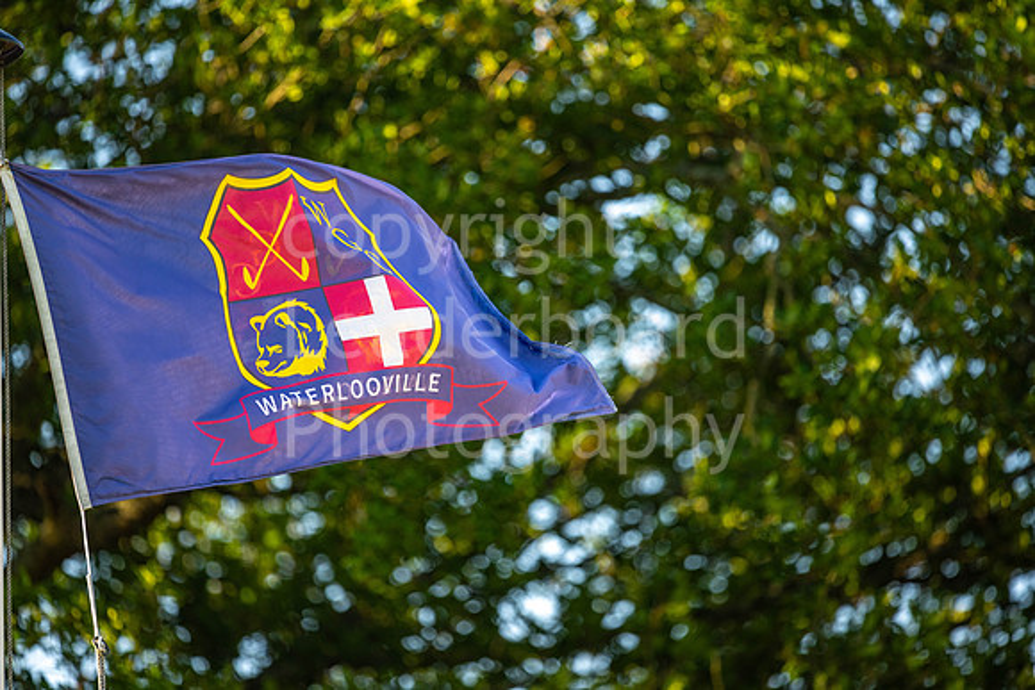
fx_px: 8627
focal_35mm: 300
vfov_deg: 4.6
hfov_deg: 6.9
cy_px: 345
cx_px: 518
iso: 200
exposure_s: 1/1000
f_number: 4.5
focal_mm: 300
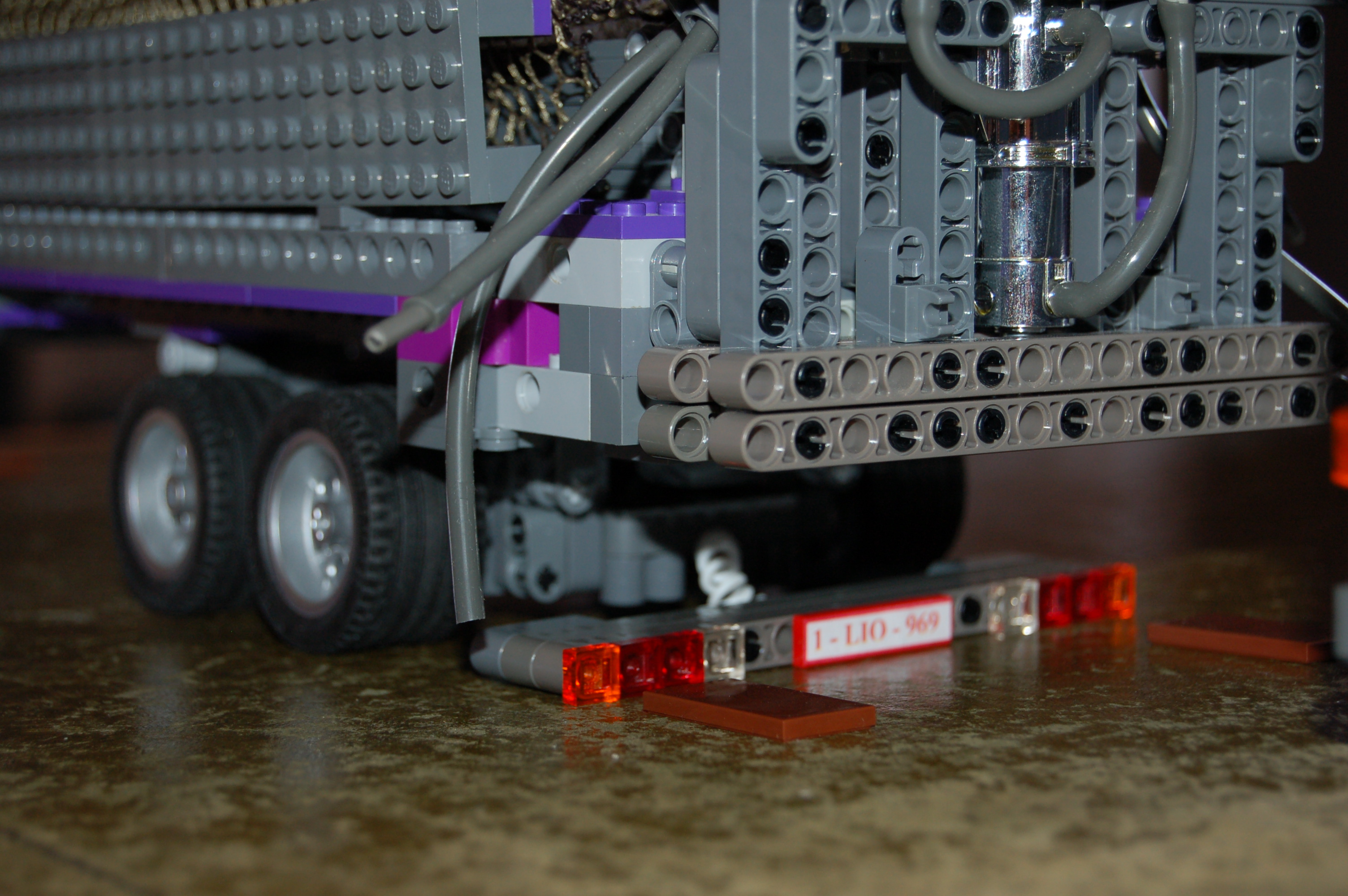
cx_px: 674
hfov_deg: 27.0
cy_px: 448
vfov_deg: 18.1
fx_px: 2806
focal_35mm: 75
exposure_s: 1/60
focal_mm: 50
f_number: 5.6
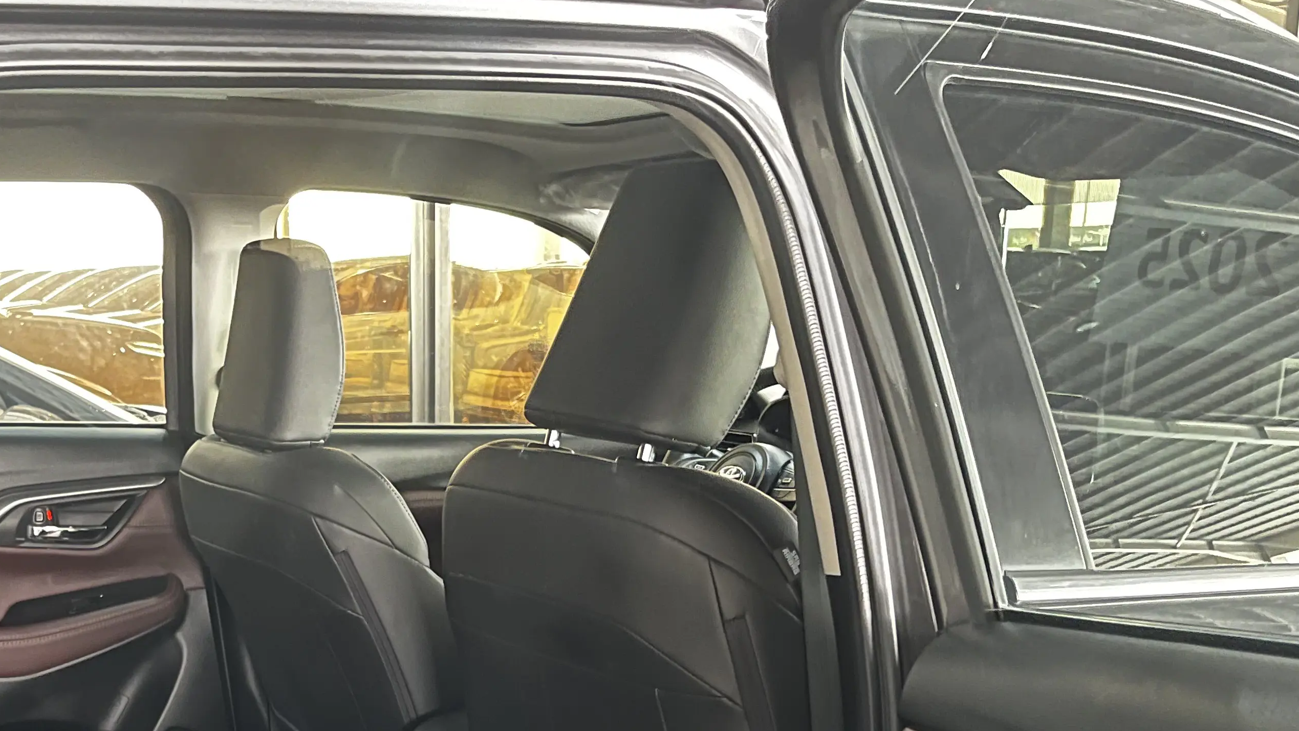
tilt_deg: -16.4
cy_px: 727
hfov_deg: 44.3
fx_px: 1550
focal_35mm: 45
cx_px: 365
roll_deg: +1.2
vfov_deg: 25.3
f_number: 1.6
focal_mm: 5.1
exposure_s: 1/20
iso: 1000
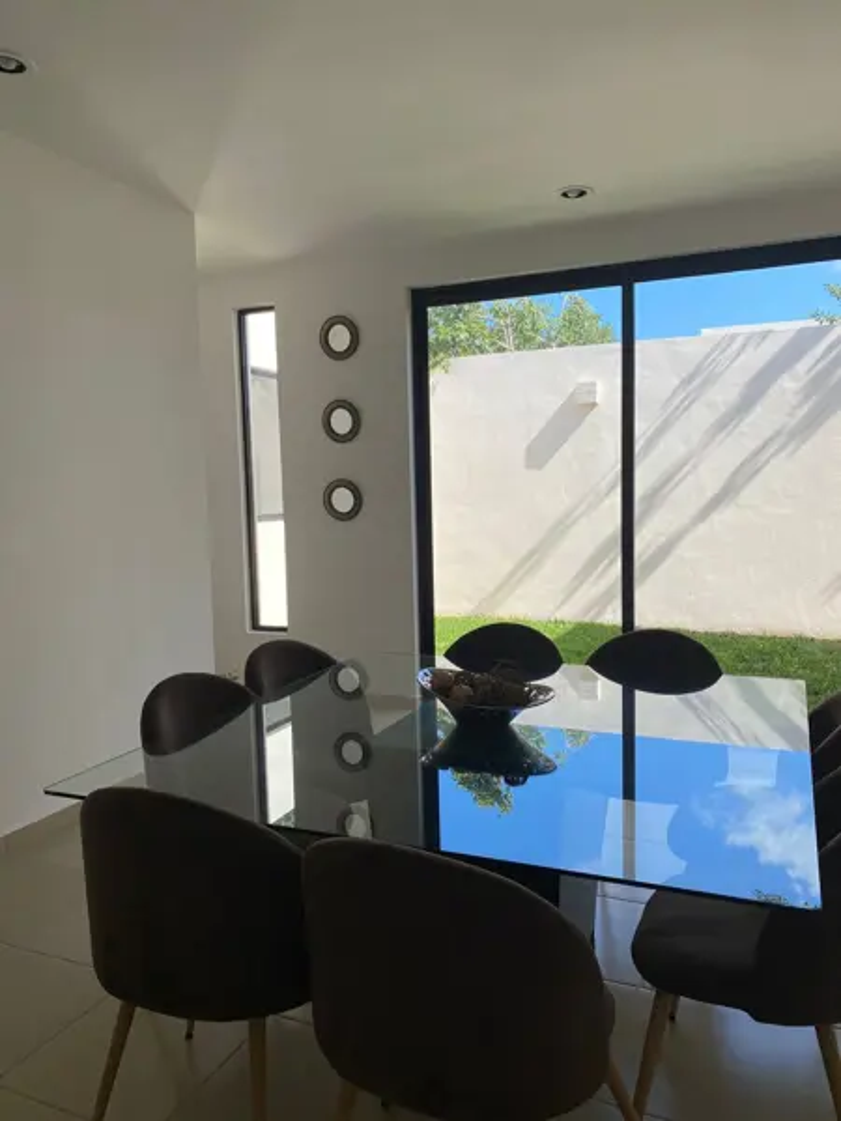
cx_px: 420
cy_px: 560
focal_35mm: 26
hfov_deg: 53.1
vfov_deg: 67.3
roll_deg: +1.6
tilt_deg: -4.6
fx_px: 842
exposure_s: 1/1124
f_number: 1.8
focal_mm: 4.25
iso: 32
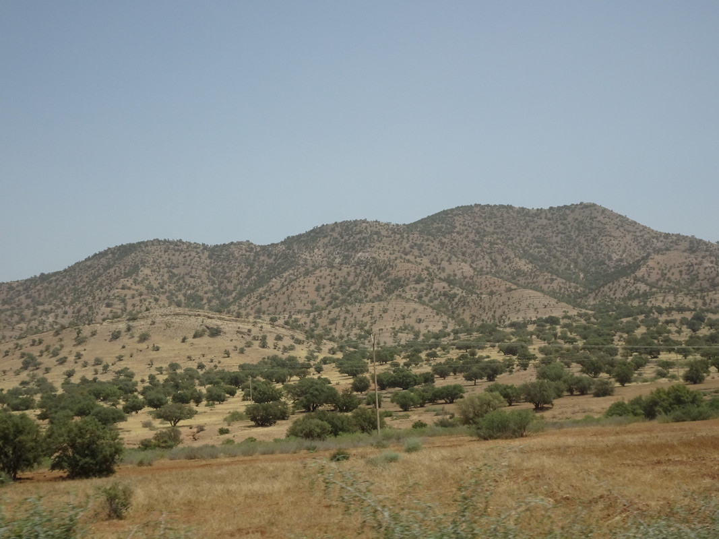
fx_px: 1163
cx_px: 360
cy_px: 270
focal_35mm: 56
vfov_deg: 26.1
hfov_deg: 34.4
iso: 160
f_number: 4.5
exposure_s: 1/1250
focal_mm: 9.52
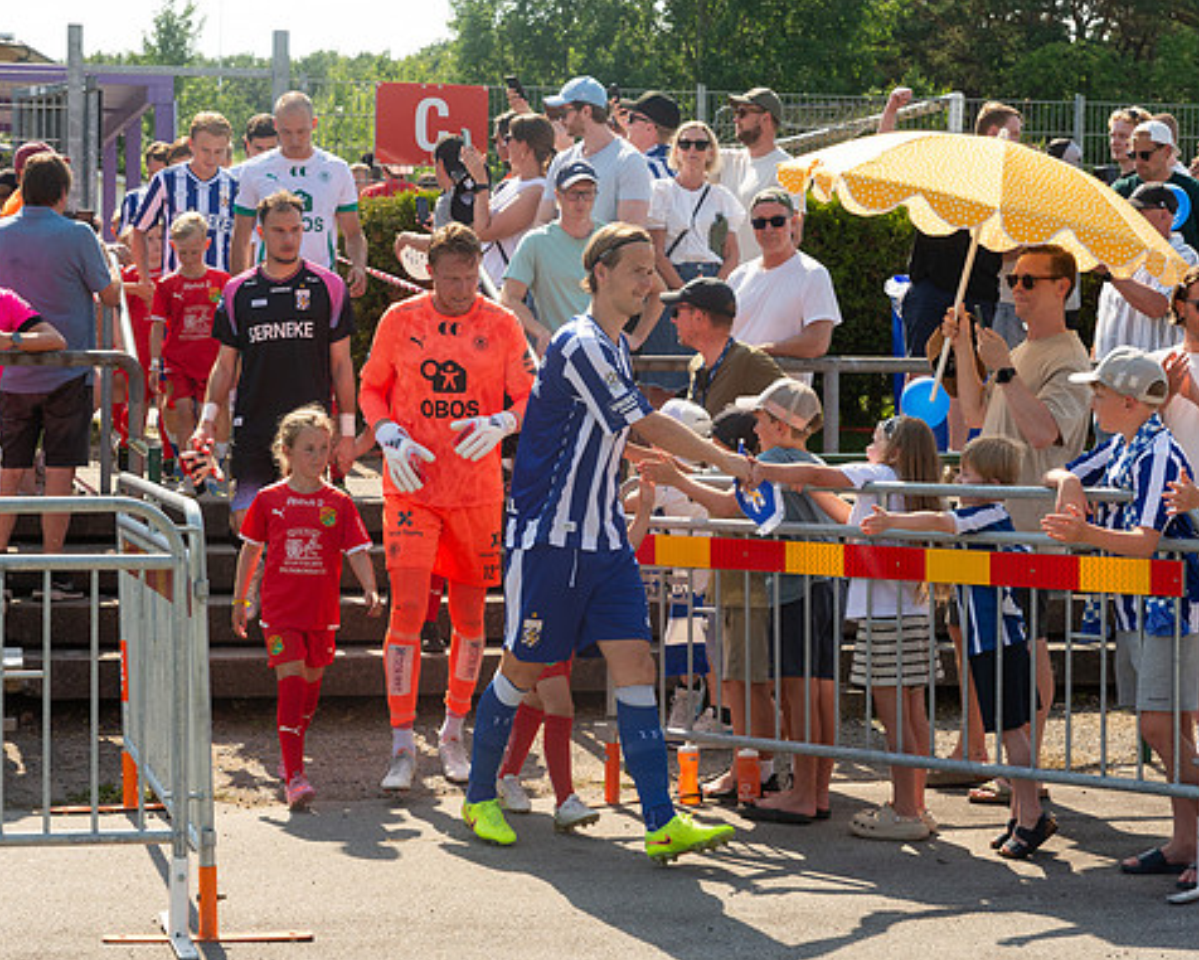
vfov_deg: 19.0
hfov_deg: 23.5
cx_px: 476
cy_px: 483
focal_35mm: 81
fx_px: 2875
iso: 640
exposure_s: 1/1000
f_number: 5.6
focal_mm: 70
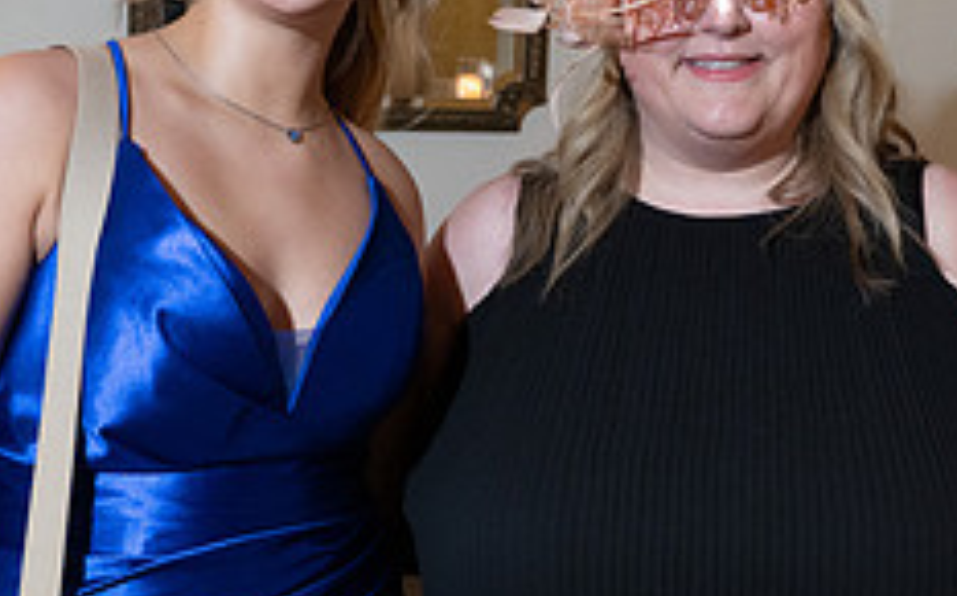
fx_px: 1589
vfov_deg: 21.2
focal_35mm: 61
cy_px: 265
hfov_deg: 33.5
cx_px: 497
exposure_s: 1/100
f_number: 5
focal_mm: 24
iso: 2500
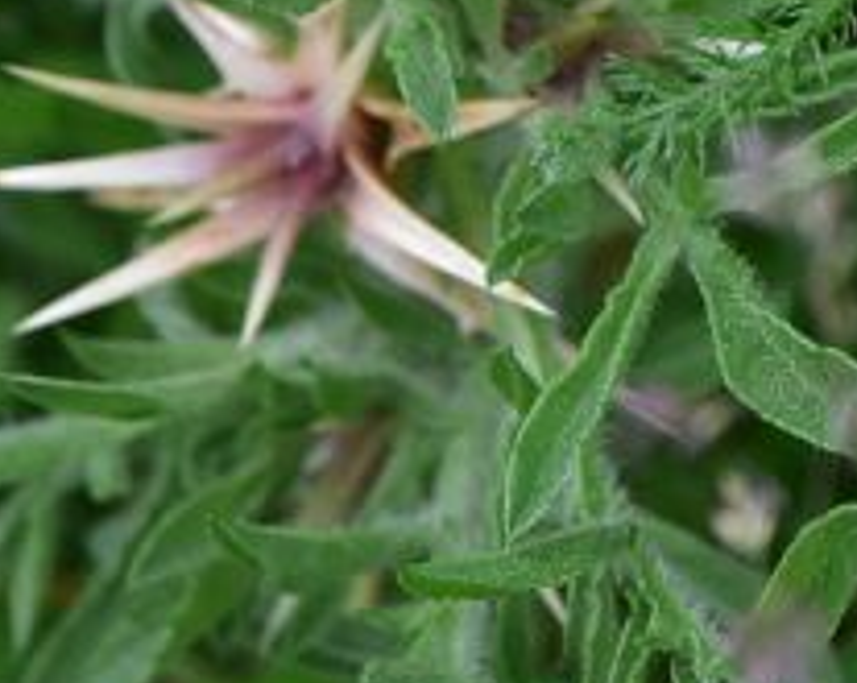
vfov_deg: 5.1
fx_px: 7472
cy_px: -644
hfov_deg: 6.3
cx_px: 1996
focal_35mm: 295
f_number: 7.1
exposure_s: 1/125
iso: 250
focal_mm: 50
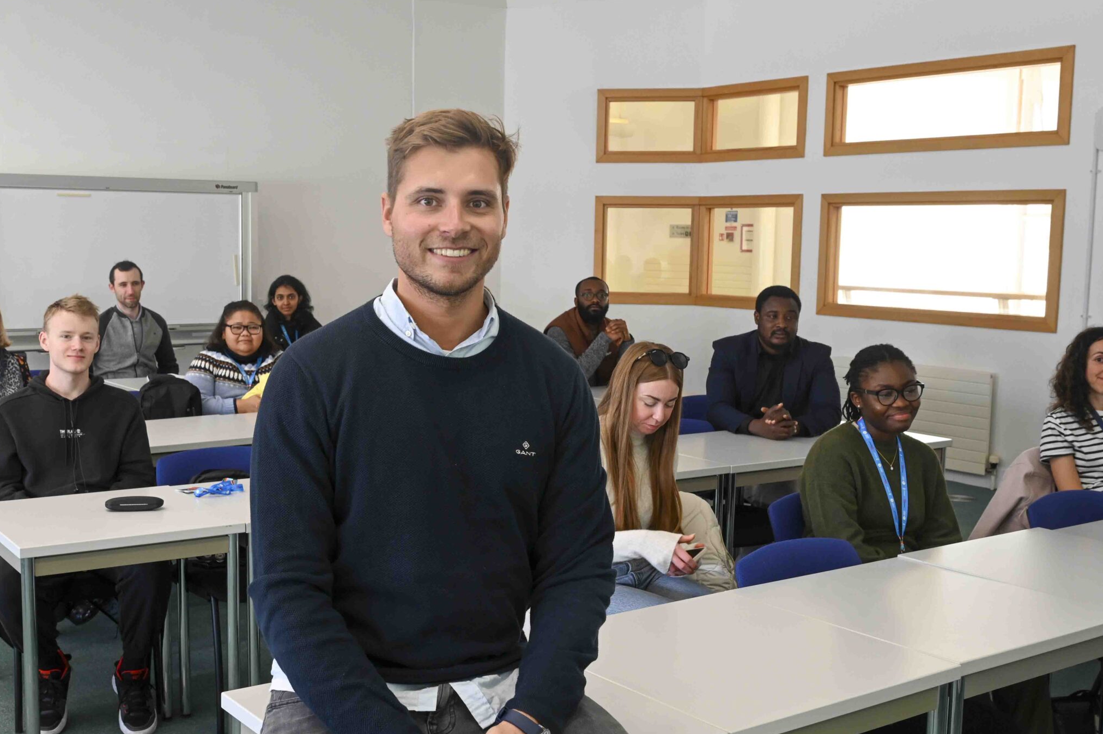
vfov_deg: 31.1
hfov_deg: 45.2
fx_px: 1317
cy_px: 397
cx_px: 449
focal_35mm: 43
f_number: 8
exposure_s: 1/40
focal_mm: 34
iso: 1400
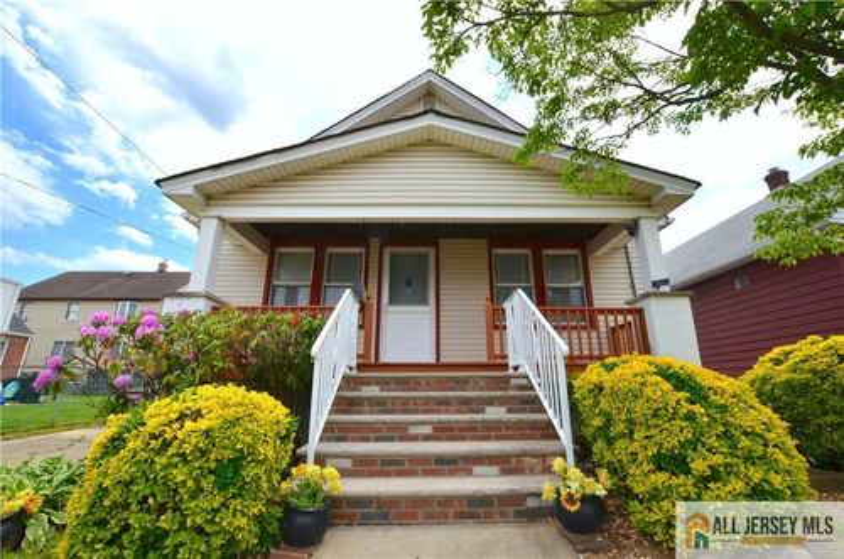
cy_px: 280
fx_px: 351
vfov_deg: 77.1
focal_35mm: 15
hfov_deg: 100.5
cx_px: 422
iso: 200
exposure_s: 1/320
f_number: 10
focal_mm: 10
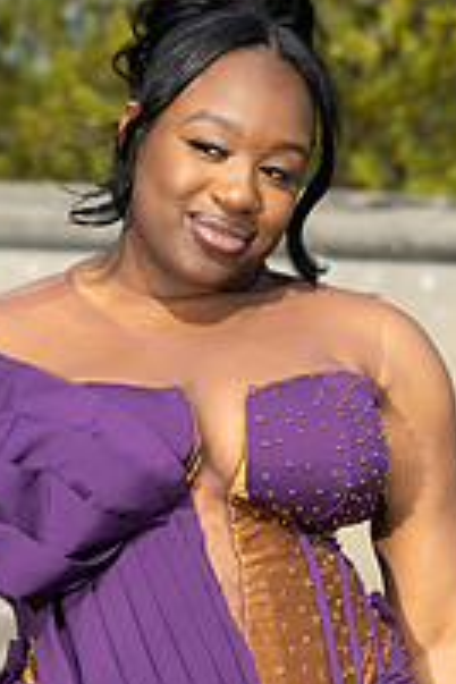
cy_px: 599
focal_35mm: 313
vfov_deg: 6.6
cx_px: 194
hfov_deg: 4.4
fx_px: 5947
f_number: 8
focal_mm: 140
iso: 100
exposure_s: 1/250
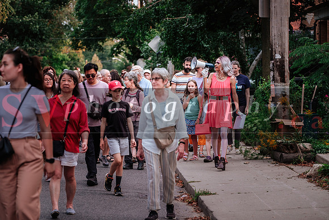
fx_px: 1152
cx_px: 164
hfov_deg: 16.3
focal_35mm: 126
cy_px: 110
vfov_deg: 10.9
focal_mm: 83.8
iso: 400
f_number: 2.8
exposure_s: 1/200
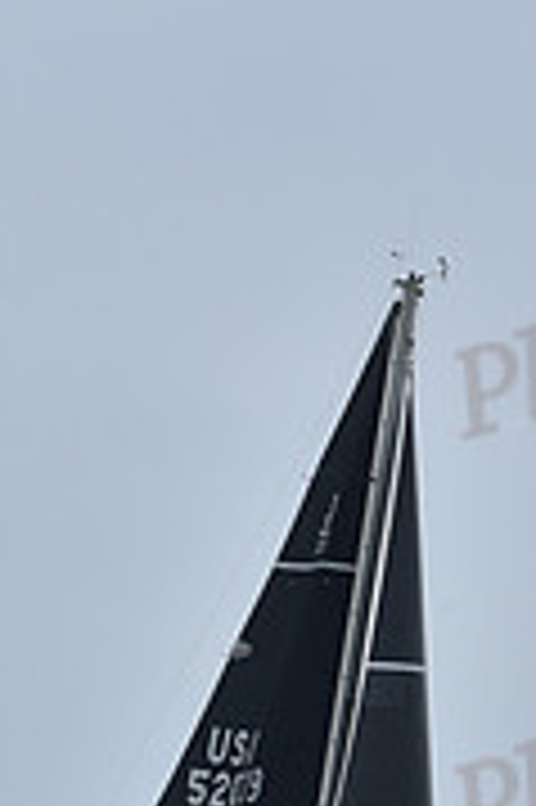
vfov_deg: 7.3
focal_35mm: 279
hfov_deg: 4.9
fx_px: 6243
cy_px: 1036
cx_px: 223
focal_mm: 86
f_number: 10
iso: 250
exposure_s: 1/800
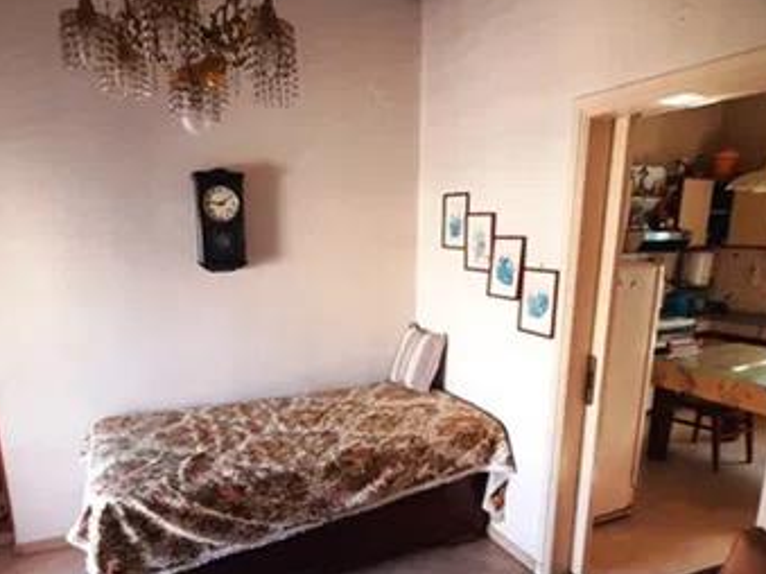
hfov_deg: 73.8
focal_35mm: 23
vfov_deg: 58.6
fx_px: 509
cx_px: 350
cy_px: 328
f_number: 2.2
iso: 50
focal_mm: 1.42
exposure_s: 1/25
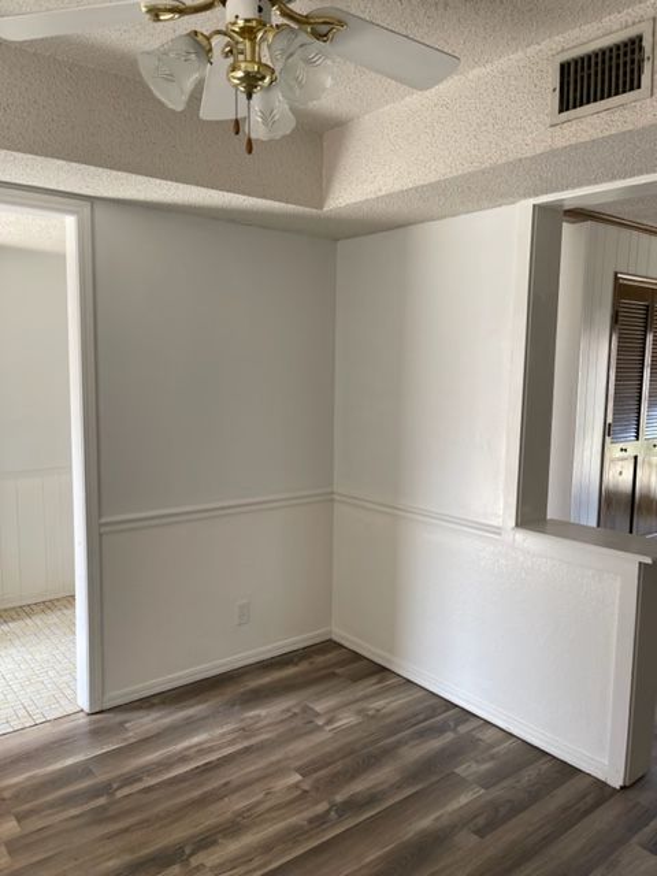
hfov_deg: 53.1
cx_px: 328
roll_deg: -1.0
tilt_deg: -7.9
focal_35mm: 26
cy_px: 438
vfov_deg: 67.3
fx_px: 658
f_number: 1.6
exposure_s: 1/121
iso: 64
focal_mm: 5.1
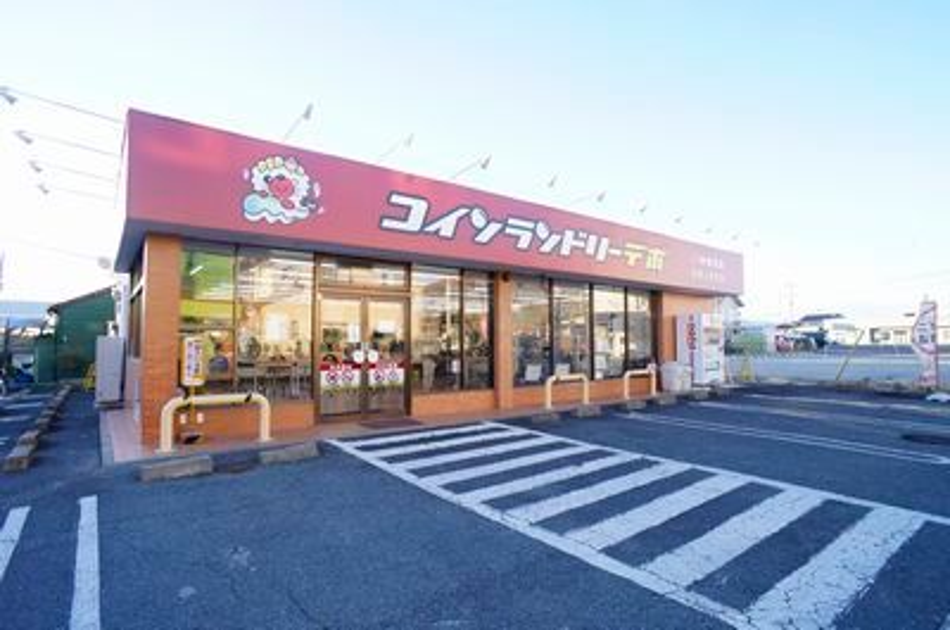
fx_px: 632
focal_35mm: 24
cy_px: 315
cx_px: 475
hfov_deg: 73.8
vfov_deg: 52.9
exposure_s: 1/80
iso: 200
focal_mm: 16
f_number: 6.3
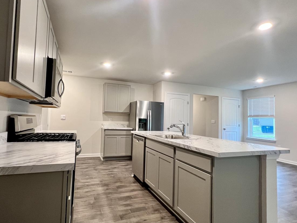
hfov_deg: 90.9
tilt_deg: +2.0
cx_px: 138
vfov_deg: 74.7
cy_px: 113
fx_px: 146
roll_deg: -0.1
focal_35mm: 17
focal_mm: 1.57
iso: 250
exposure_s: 1/60
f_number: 1.8
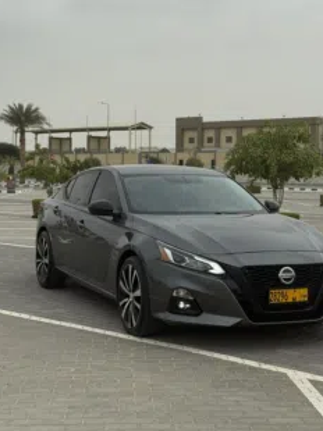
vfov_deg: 31.1
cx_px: 167
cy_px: 160
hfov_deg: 23.6
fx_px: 772
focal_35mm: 62
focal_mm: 6.76
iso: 64
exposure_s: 1/3534
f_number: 1.78
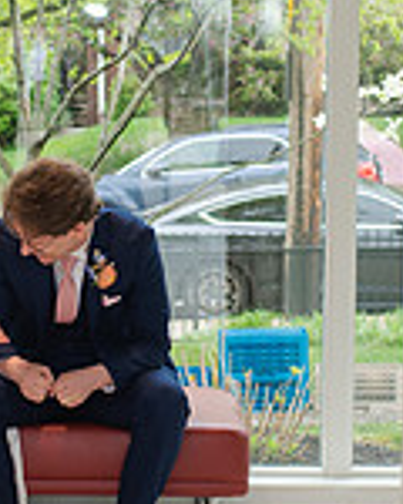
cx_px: 125
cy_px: 248
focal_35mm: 165
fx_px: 2460
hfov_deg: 9.4
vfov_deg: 11.7
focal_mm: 35
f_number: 3.2
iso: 160
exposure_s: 1/200
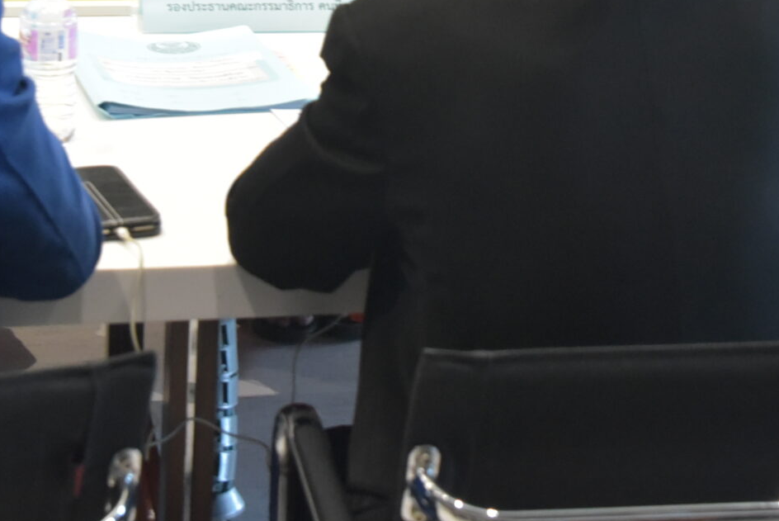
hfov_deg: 19.8
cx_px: 441
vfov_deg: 12.9
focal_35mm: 103
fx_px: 2230
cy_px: -144
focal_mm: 38
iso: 5000
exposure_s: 1/100
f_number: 7.1
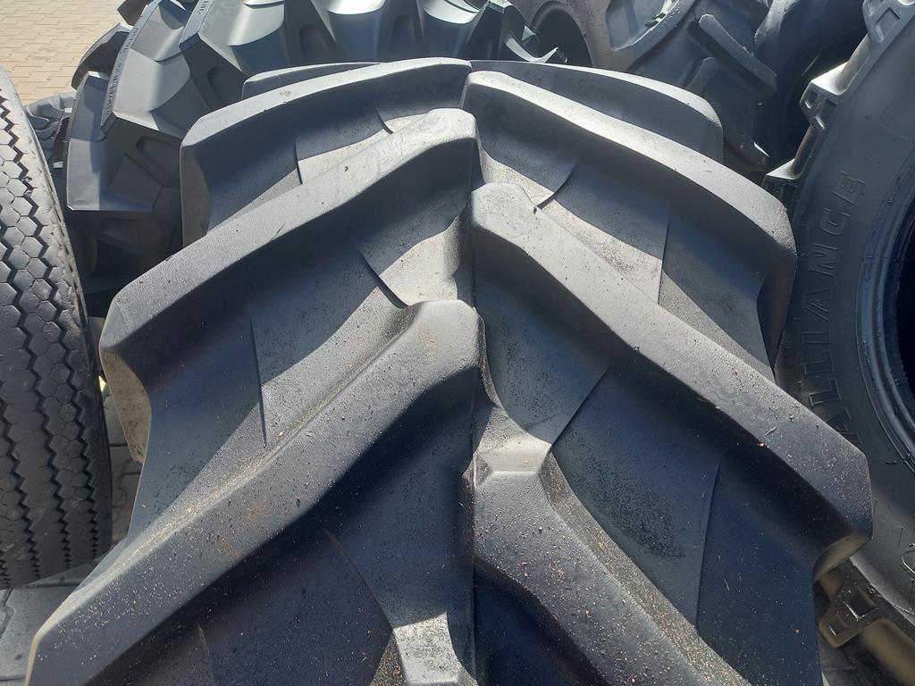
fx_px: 661
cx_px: 458
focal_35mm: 25
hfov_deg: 69.4
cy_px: 343
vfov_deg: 54.9
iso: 50
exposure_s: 1/196
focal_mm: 4.65
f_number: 1.8
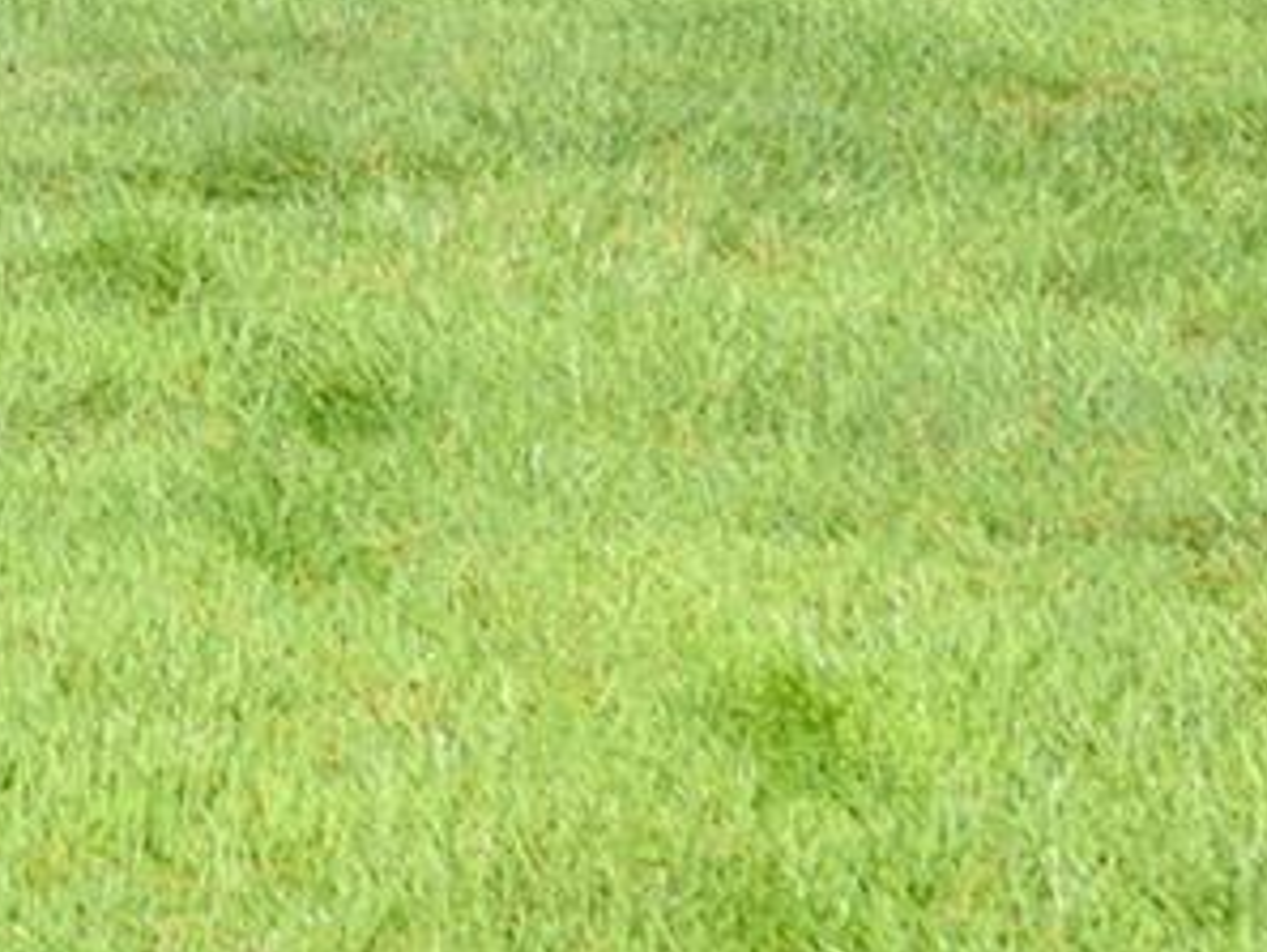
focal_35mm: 199
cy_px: -1486
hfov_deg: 9.0
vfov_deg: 7.0
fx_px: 7287
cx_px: -1706
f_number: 7.1
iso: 100
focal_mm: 30
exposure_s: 1/200
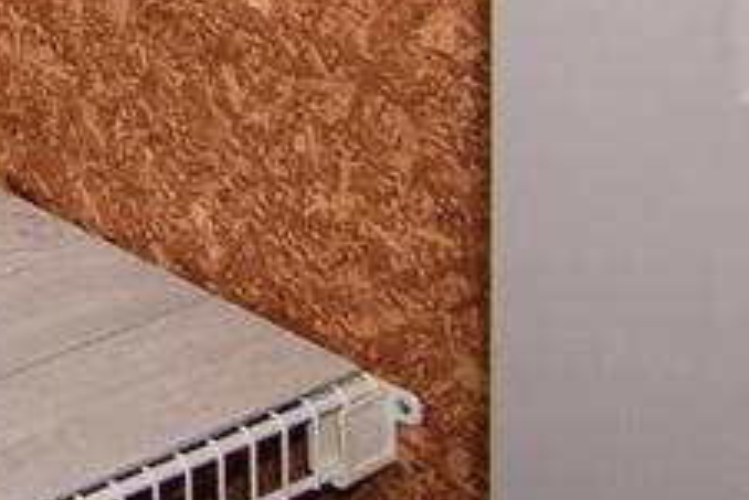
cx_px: -1001
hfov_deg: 14.1
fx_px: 2190
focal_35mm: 105
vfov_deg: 11.4
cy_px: -596
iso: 800
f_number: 7.1
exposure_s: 1/60
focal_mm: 11
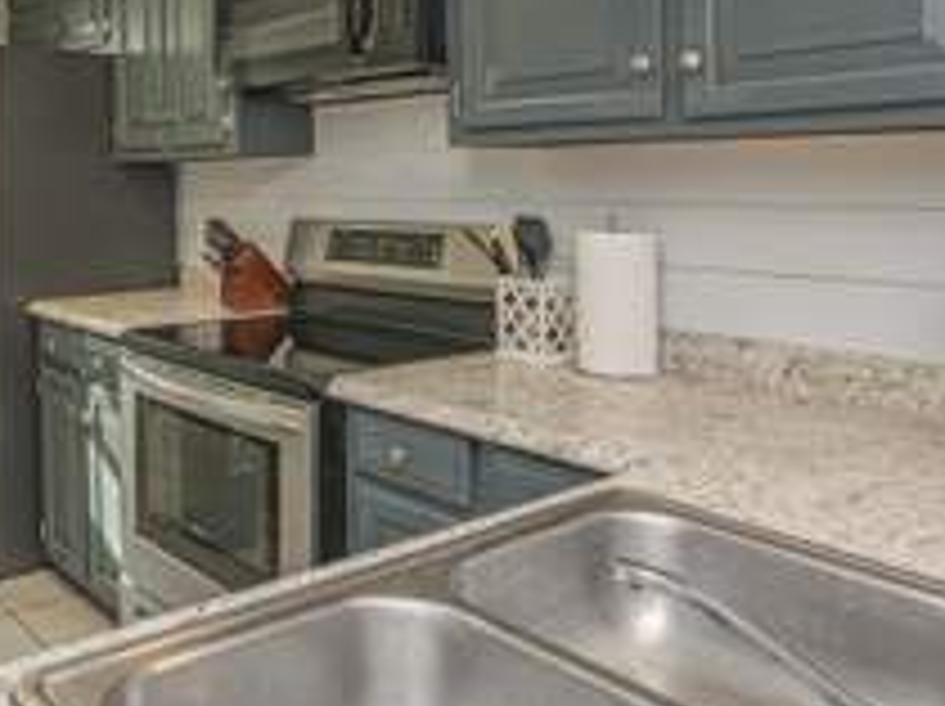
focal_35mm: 33
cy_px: 187
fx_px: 900
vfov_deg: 41.7
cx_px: 162
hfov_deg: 51.2
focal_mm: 10
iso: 400
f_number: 11
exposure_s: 1/15
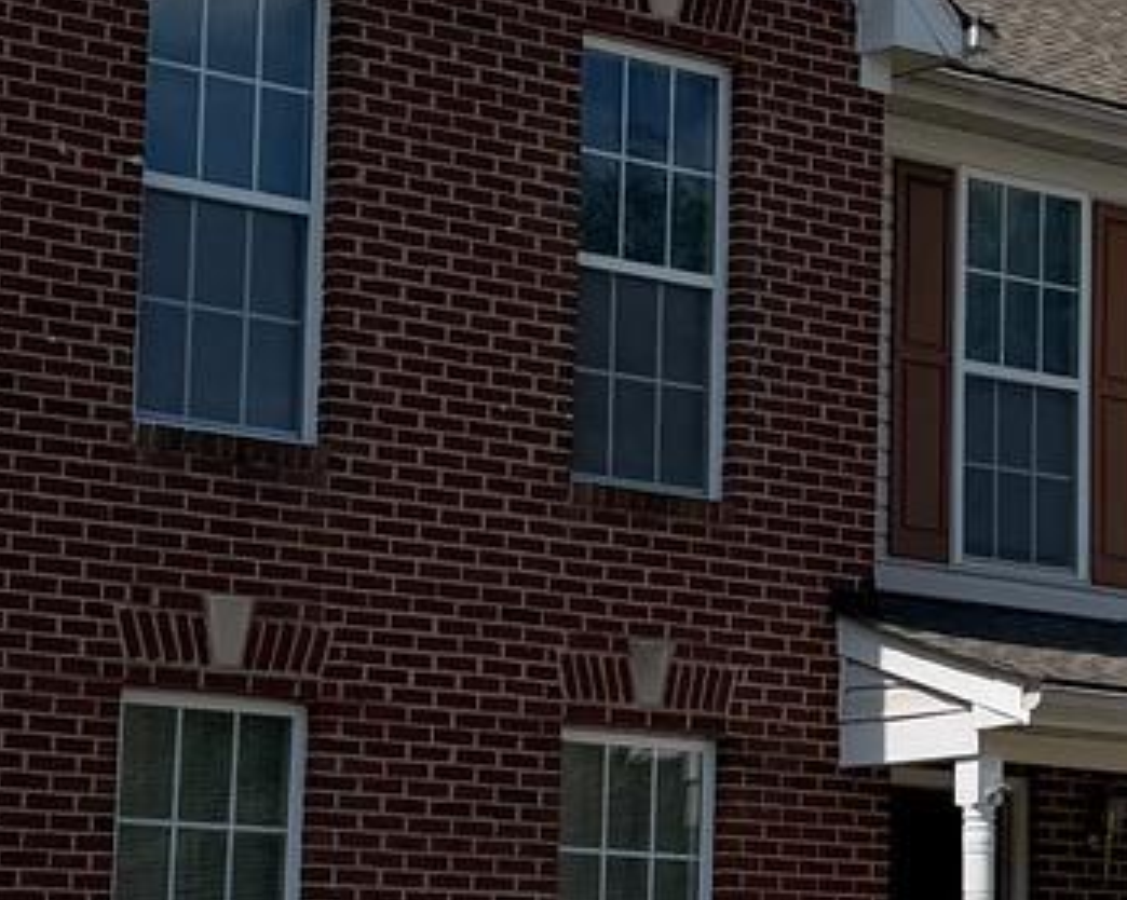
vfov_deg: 11.2
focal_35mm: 138
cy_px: 450
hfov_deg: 13.6
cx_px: 1325
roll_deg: +1.4
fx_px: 4600
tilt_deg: +8.6
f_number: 1.78
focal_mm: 6.76
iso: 80
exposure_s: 1/6711
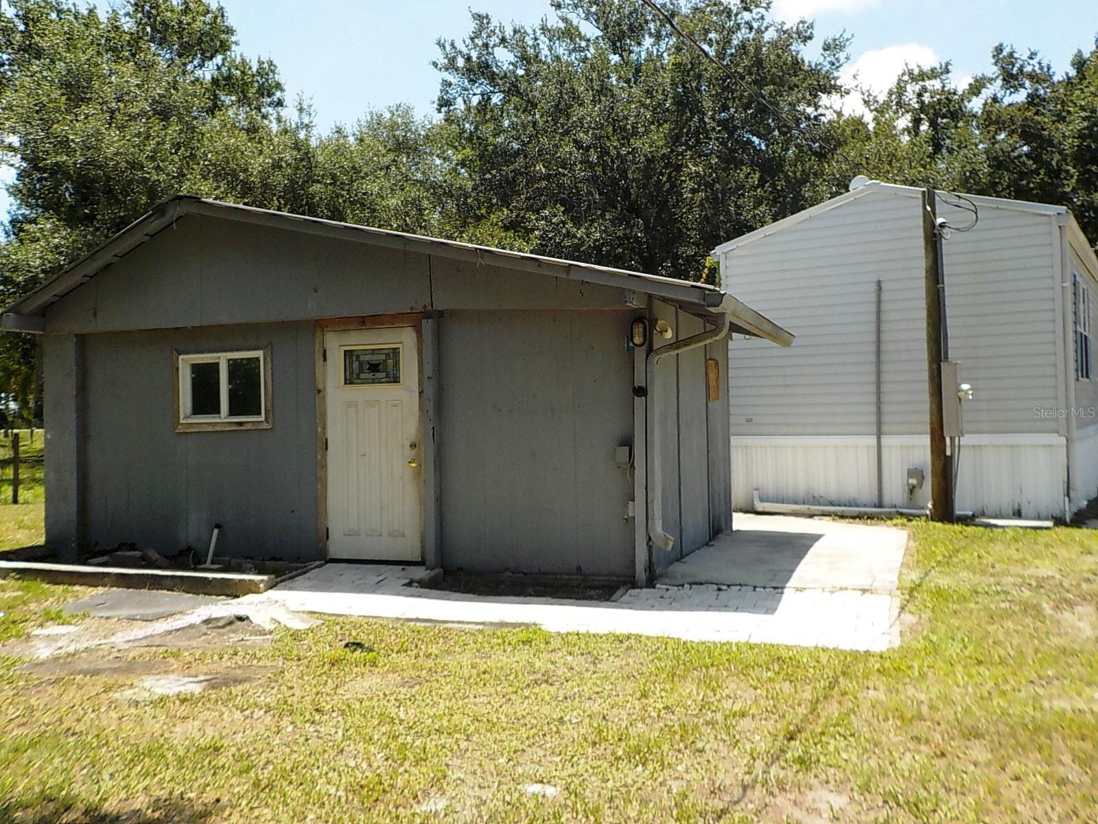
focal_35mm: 30
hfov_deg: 60.0
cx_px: 549
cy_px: 412
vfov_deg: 46.8
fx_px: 952
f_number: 3.3
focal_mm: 4.1
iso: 125
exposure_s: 1/800
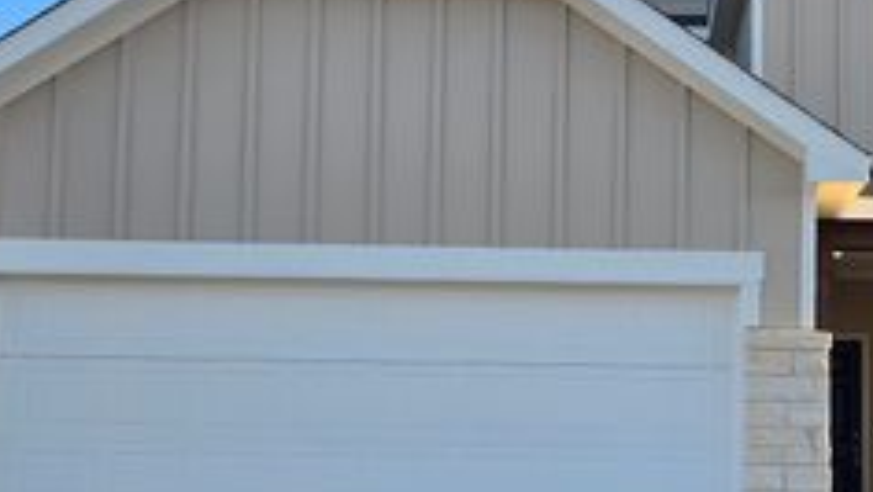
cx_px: 655
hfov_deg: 38.2
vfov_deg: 22.5
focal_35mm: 53
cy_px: 342
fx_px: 1227
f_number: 1.8
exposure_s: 1/372
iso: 25
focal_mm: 5.4
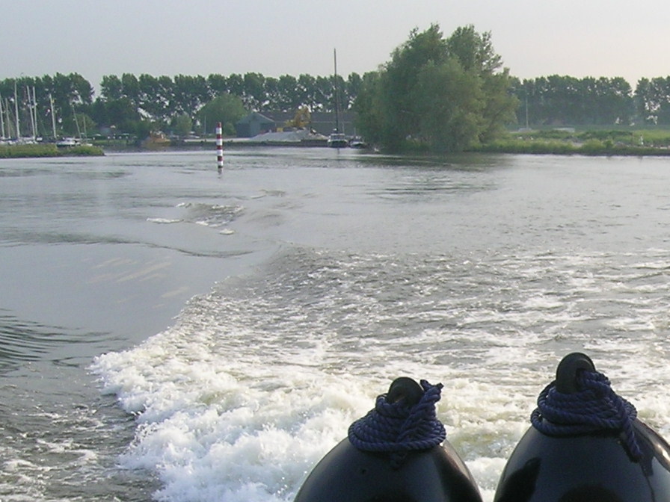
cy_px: 511
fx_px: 1568
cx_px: 682
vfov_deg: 17.7
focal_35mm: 81
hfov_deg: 23.1
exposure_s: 1/178
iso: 50
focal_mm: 5.8
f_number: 5
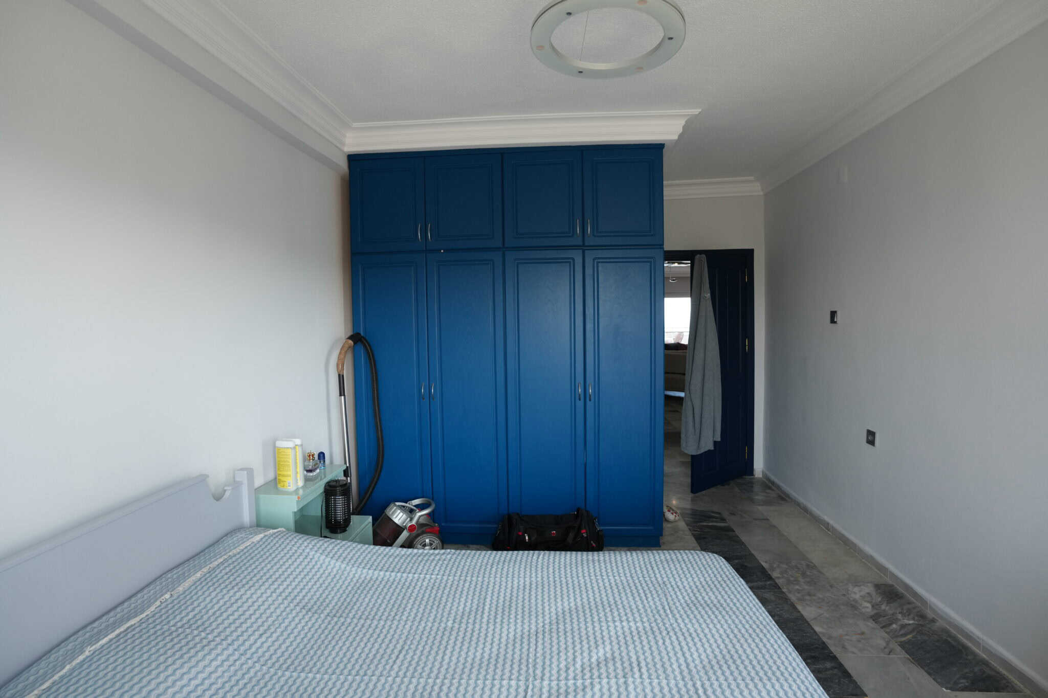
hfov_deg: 93.3
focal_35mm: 17
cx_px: 524
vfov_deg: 70.4
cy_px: 349
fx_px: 495
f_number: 4
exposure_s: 1/160
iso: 640
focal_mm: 17
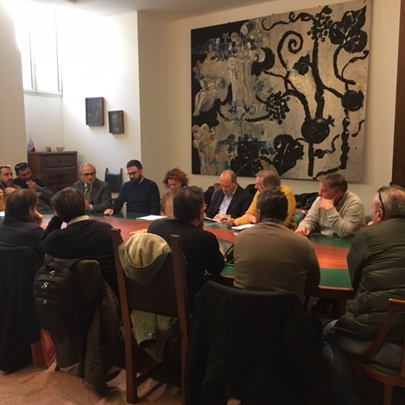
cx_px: 186
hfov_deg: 47.2
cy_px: 204
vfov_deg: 47.2
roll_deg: +0.9
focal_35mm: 35
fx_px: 463
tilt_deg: -6.9
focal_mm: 4.15
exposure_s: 1/20
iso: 200
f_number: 2.2
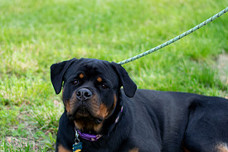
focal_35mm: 158
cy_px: 90
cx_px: 100
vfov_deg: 8.7
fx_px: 1002
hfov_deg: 13.0
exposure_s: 1/1000
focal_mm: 50
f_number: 1.8
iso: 200
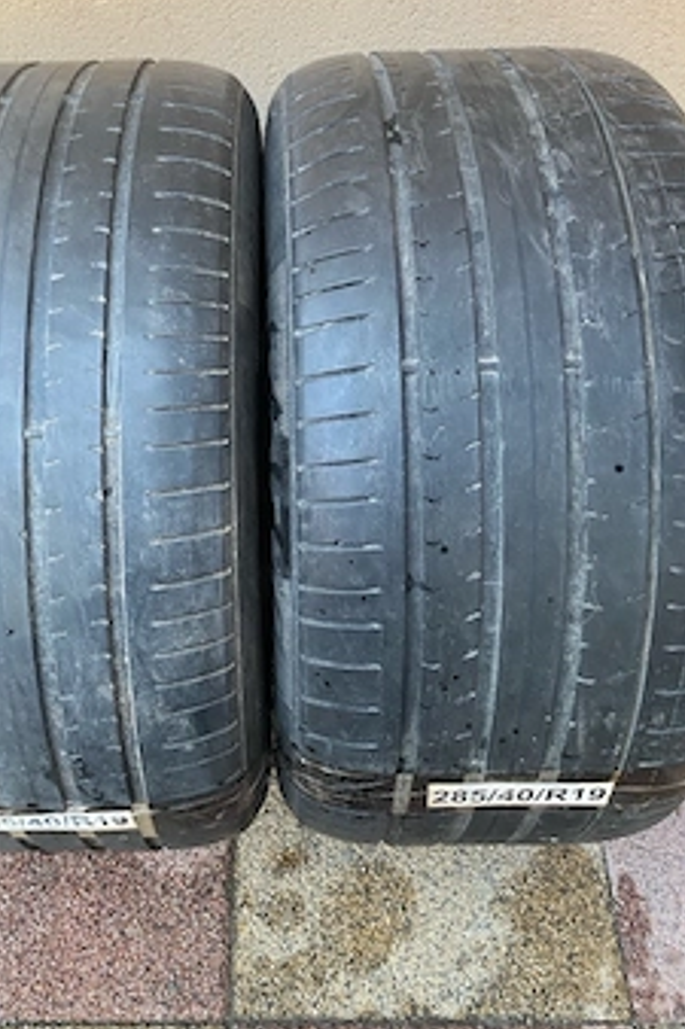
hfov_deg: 40.8
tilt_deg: -56.6
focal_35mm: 32
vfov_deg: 58.4
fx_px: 914
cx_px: 253
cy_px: 429
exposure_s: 1/91
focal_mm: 4.25
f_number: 1.8
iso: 125
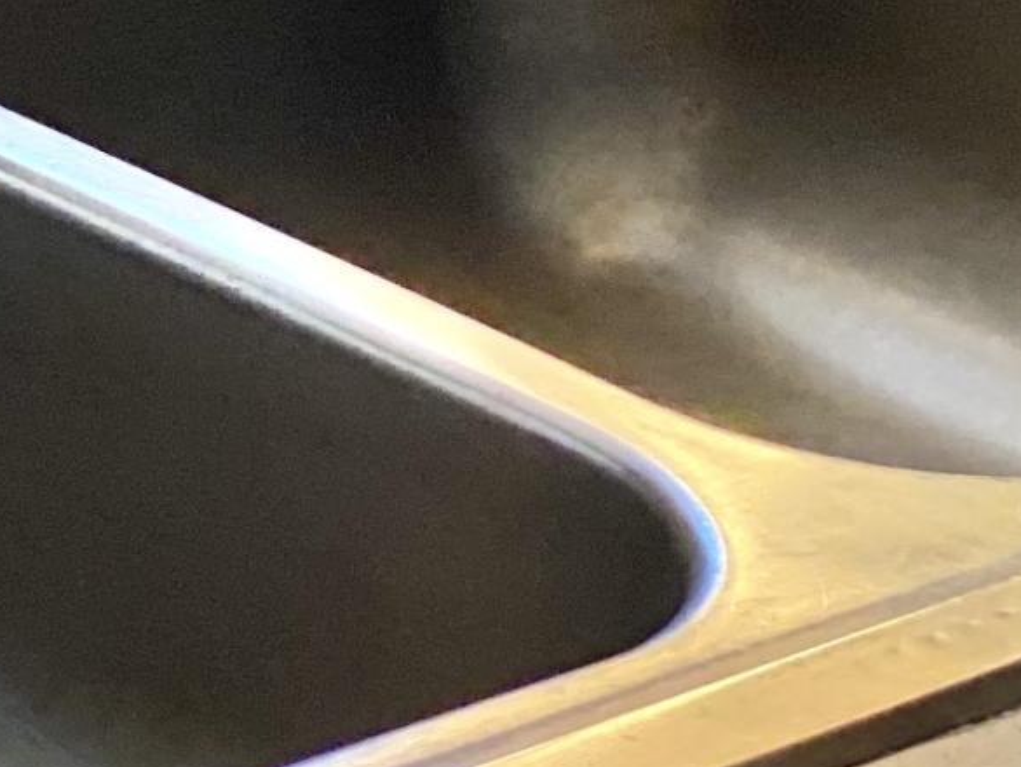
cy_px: -720
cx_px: -476
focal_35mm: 266
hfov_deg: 7.3
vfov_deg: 5.5
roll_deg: -4.9
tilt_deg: -13.9
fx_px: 7849
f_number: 2
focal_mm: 6
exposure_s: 1/60
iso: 160
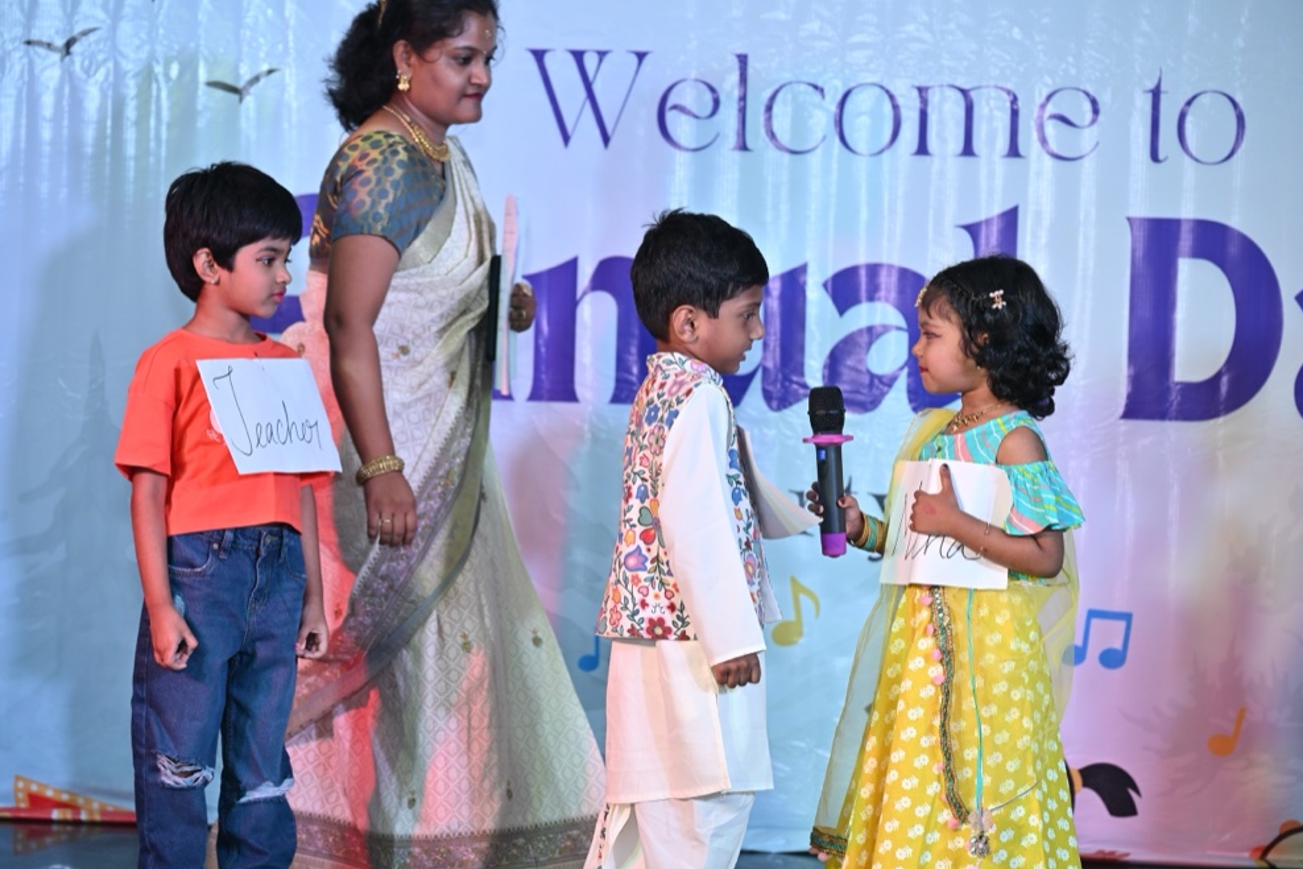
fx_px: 3149
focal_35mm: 87
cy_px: 433
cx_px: 652
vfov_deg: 15.7
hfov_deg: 23.4
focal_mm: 86
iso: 250
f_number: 4
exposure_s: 1/160
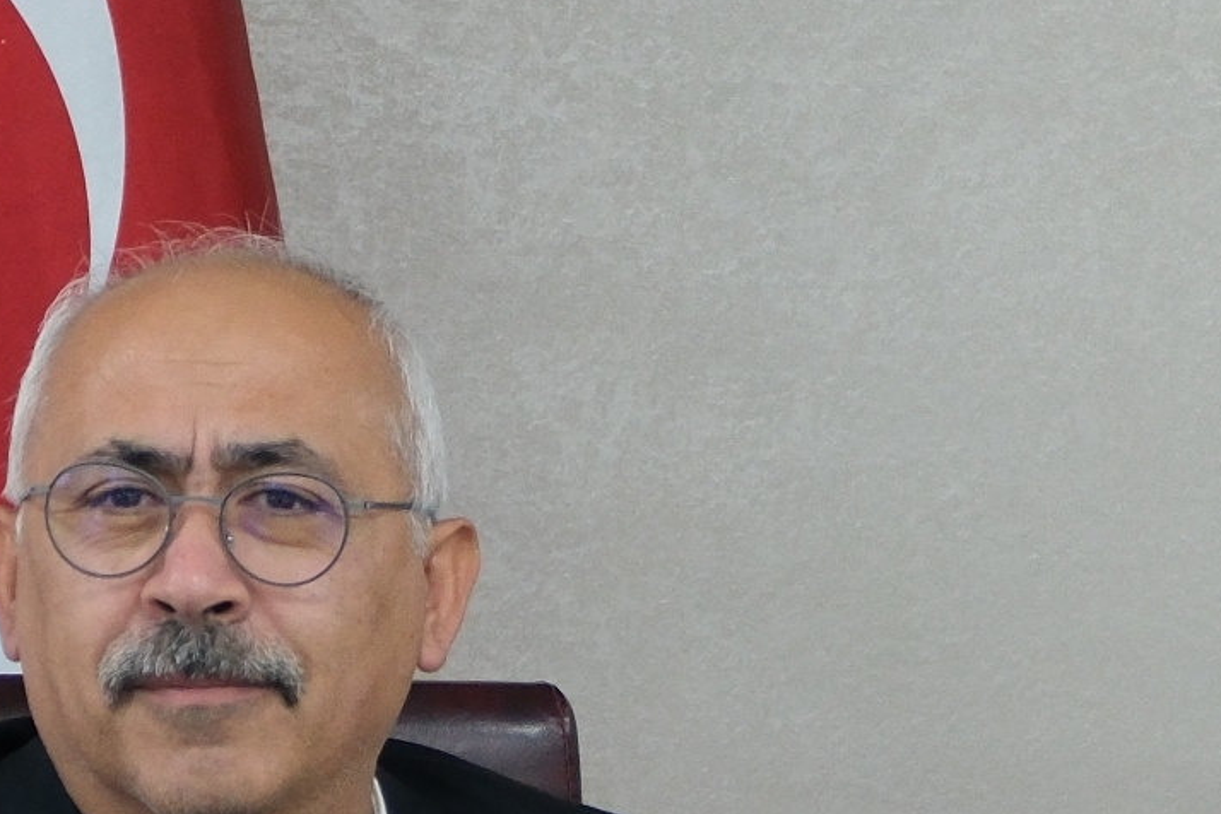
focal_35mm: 458
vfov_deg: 3.0
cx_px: 2143
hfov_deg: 4.5
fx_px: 15533
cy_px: 159
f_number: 4.5
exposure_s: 1/90
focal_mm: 67.5
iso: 1000
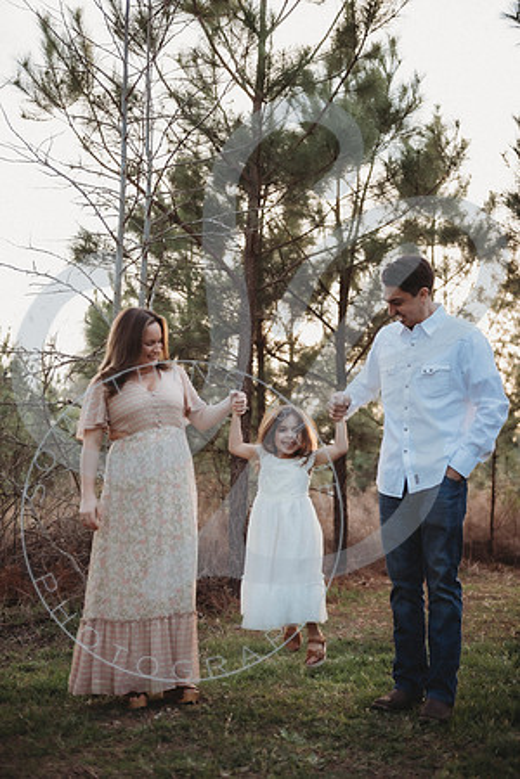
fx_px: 1083
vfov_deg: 39.6
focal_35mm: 50
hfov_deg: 27.0
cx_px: 260
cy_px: 390
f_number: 2.8
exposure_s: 1/125
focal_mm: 50
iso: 200
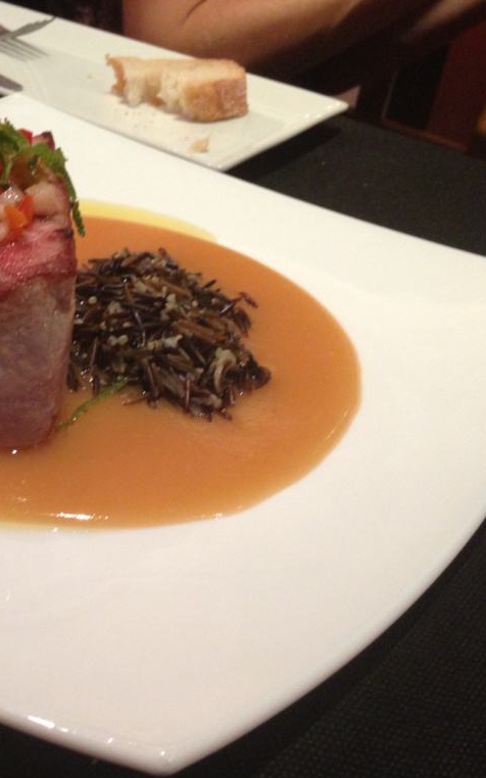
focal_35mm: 47
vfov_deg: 42.7
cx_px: 55
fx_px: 996
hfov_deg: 26.6
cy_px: 390
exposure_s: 1/20
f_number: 2.4
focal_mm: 4.13
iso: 250
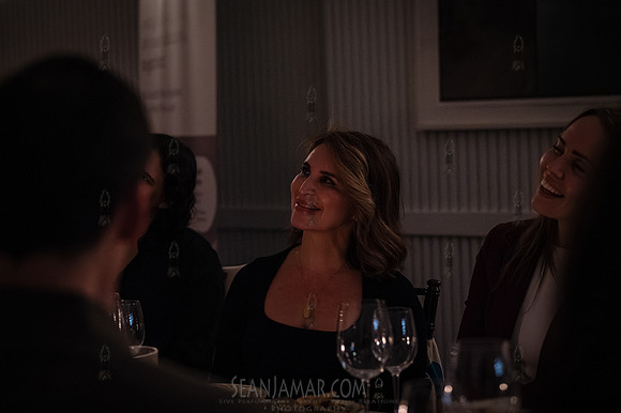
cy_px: 206
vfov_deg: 19.7
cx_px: 310
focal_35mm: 69
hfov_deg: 29.3
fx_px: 1190
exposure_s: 1/160
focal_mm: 69
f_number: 2.8
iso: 16000
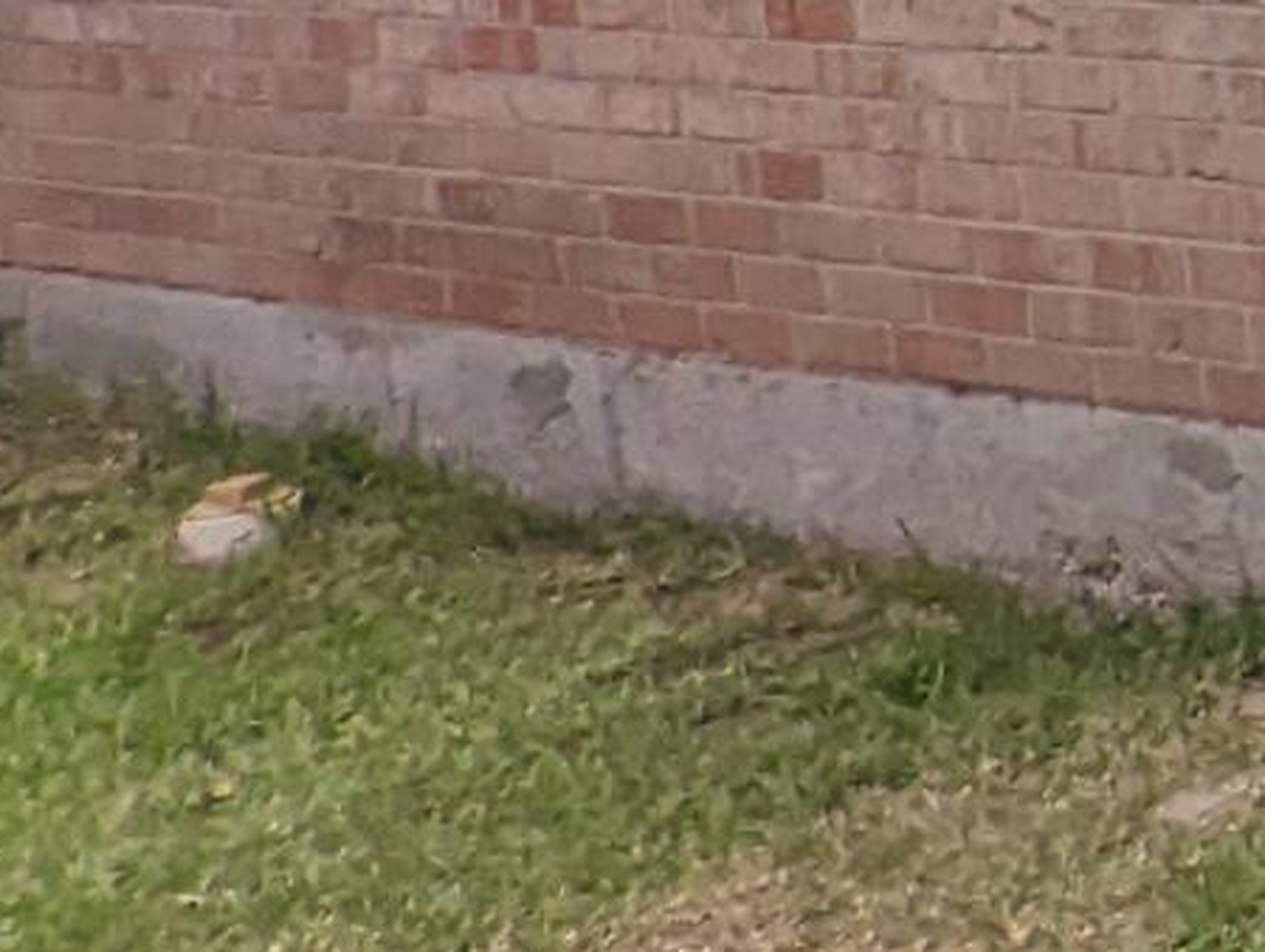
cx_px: 3417
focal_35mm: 107
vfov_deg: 12.6
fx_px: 3915
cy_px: -786
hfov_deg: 12.3
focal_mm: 2.35
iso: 59
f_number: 2.2
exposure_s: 1/1120
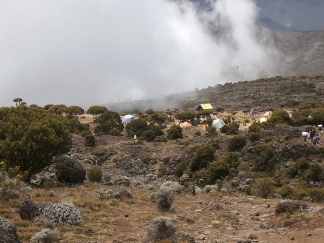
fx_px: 805
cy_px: 128
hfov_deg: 22.8
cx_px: 164
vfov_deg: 17.2
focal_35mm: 86
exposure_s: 1/320
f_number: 4.8
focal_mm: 13.79
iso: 80
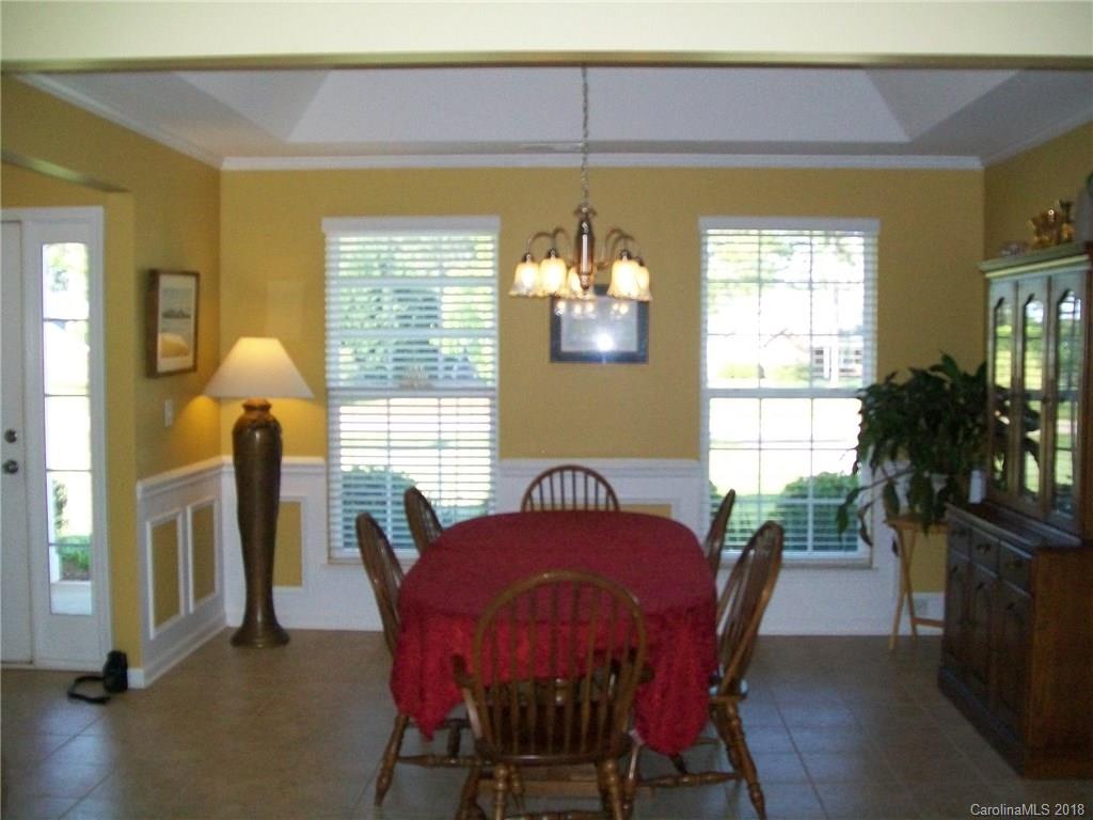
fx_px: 1137
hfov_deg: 51.4
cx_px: 546
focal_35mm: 36
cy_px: 410
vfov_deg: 39.7
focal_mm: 6
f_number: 2.7
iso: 200
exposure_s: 1/125
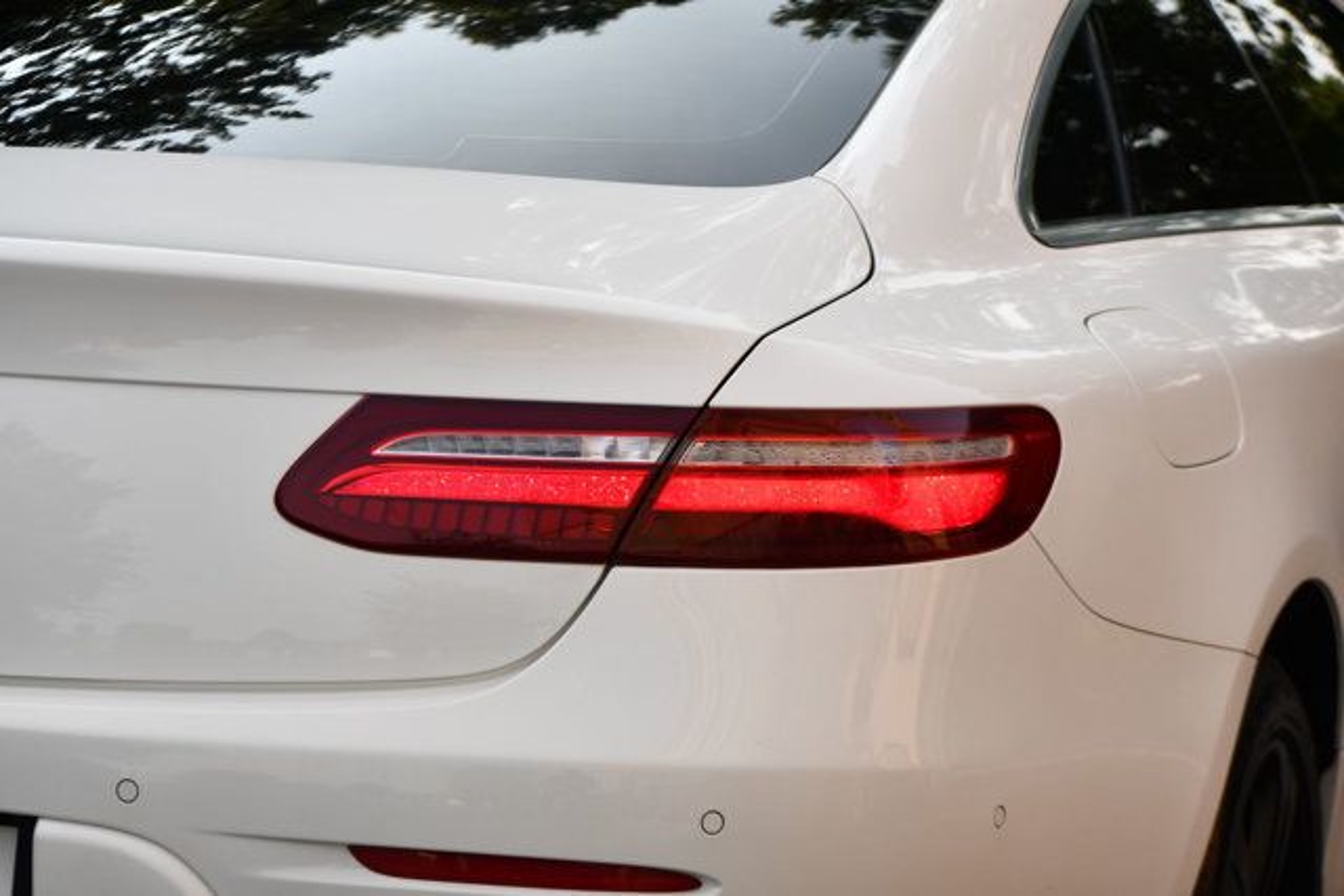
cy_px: 448
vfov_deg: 12.2
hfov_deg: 18.3
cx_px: 672
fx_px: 4182
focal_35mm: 112
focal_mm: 75
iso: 110
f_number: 8
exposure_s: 1/250
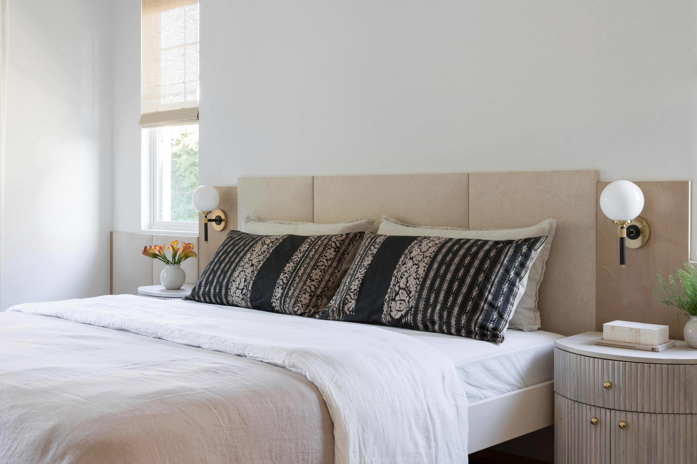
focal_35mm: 45
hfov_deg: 43.6
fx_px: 871
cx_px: 324
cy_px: 210
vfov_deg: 29.8
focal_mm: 38
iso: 400
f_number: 10
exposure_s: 1/2.5
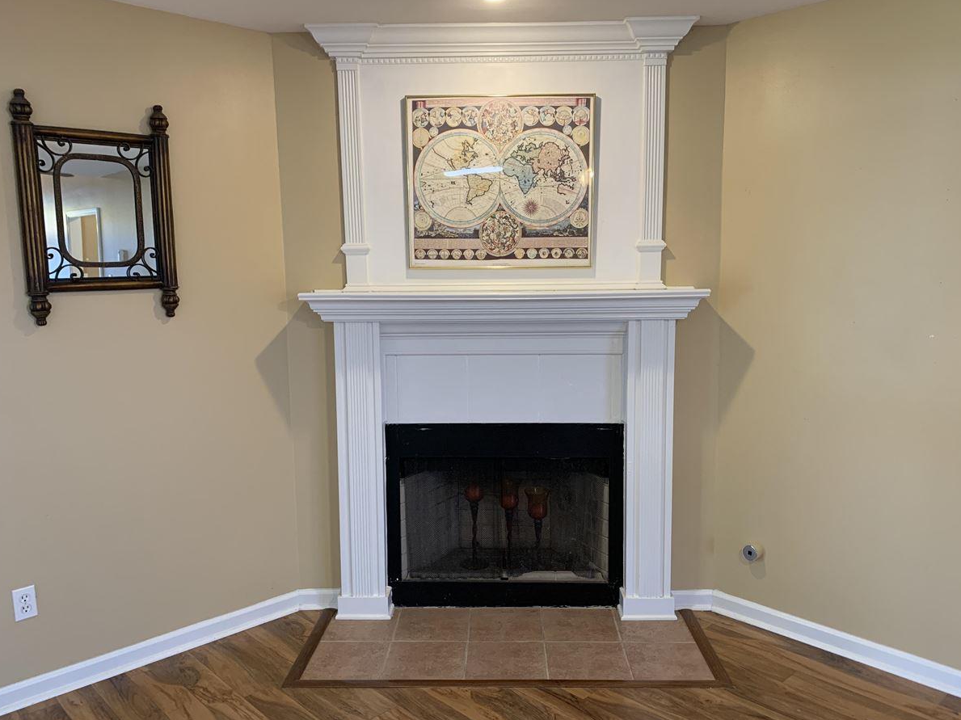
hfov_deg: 63.4
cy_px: 373
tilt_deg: -9.2
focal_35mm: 28
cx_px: 493
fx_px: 777
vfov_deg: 49.7
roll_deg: +0.8
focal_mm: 4.25
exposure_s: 1/60
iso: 125
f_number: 1.8
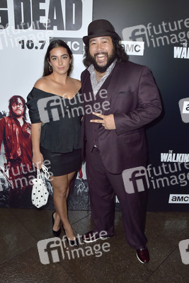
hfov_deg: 53.2
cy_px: 142
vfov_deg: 73.7
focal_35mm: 24
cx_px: 94
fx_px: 189
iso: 500
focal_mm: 24
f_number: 5.6
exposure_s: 1/250
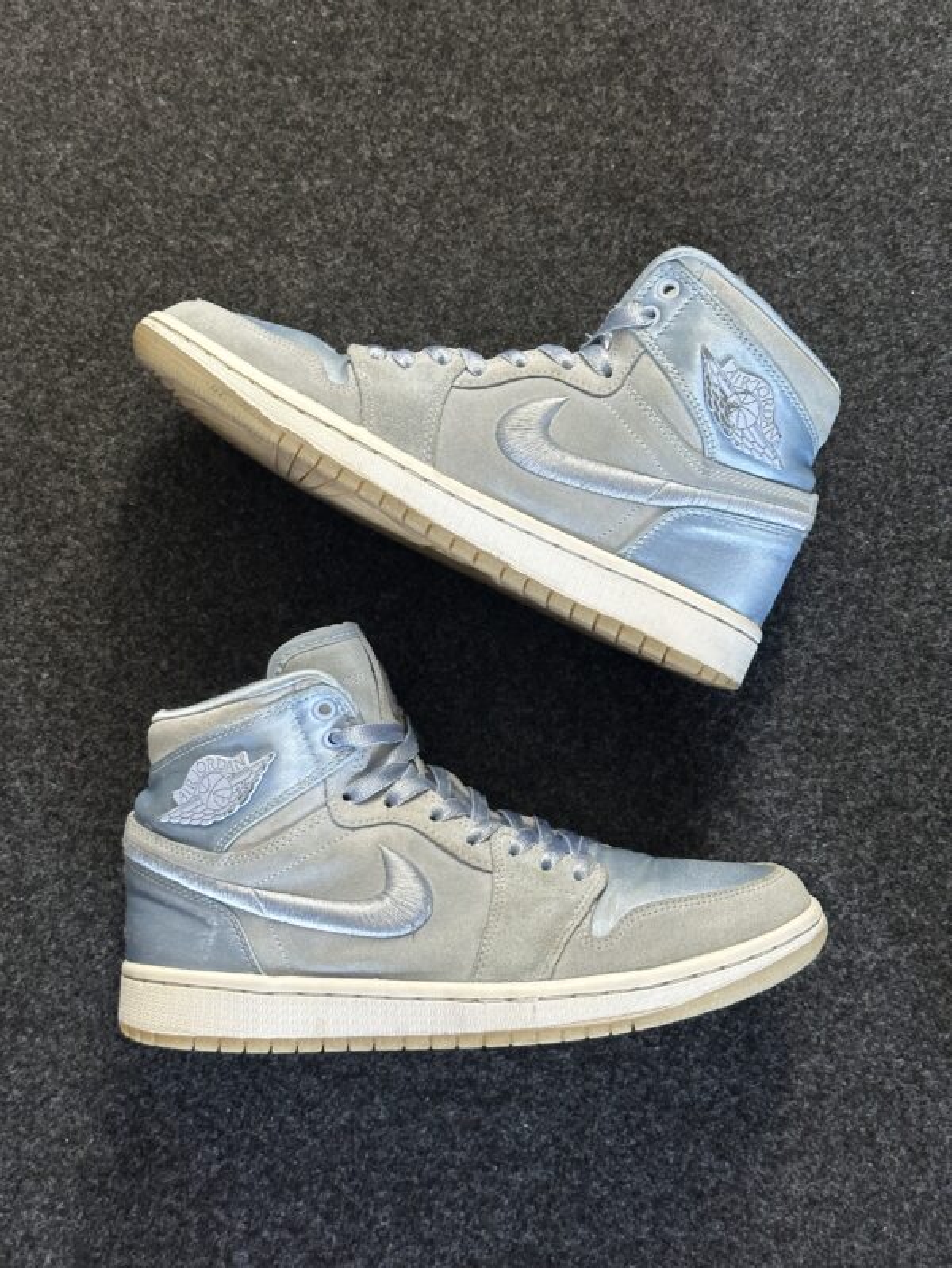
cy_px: 634
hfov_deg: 30.3
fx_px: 1759
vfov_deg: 39.6
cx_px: 476
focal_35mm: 48
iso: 250
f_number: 1.78
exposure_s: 1/50
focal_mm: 6.86
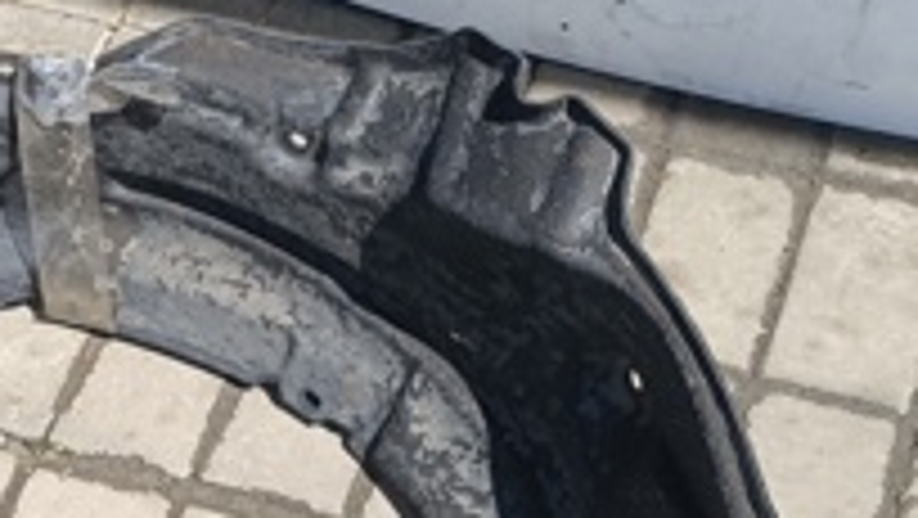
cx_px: -90
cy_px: 831
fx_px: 1997
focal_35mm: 82
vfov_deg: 13.7
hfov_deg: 24.2
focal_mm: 6.14
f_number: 1.65
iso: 52
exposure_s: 1/360
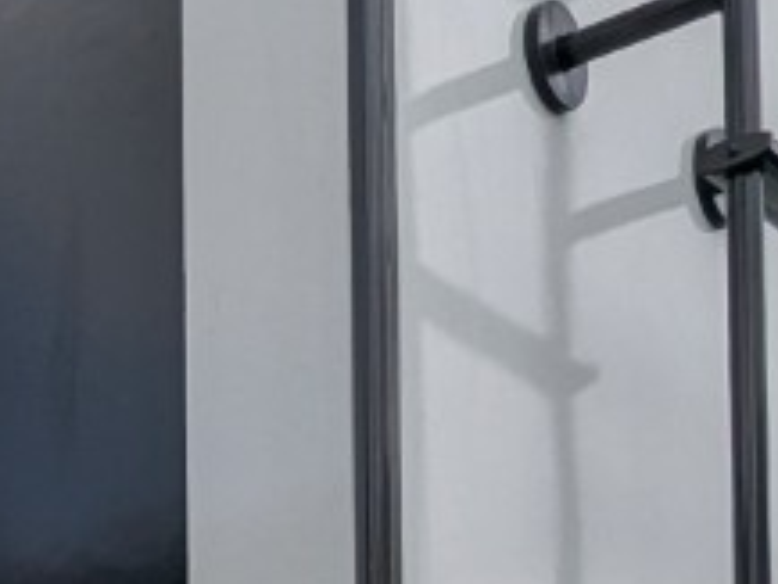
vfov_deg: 12.6
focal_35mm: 103
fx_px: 2316
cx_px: -181
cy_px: 1161
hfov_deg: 18.0
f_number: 2.2
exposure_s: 1/2114
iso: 50
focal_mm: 2.35
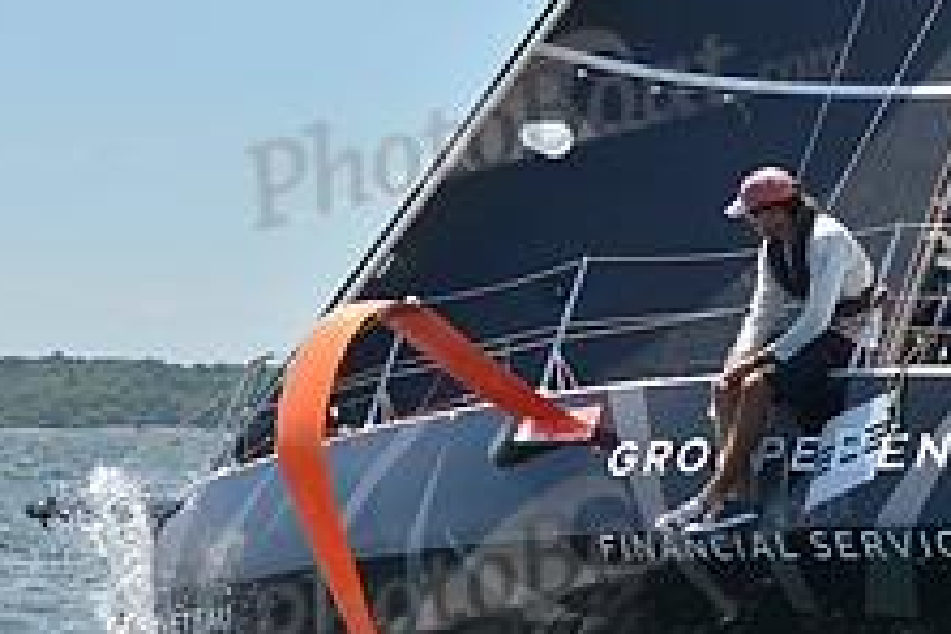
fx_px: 4834
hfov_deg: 11.1
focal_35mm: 183
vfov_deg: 7.5
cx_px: 1075
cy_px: 281
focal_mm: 70
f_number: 7.1
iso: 280
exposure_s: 1/1250
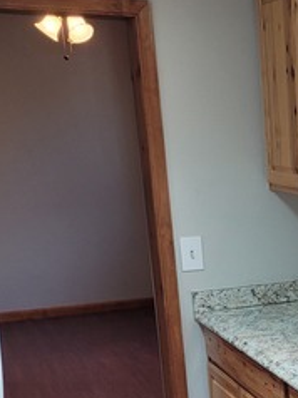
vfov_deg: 25.3
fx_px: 839
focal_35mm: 73
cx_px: 415
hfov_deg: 18.4
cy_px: 402
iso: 125
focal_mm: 5.4
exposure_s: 1/120
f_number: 1.8
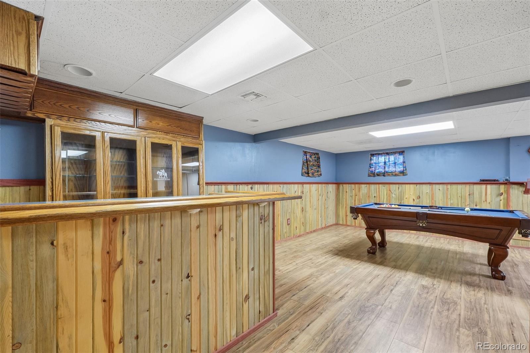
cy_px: 176
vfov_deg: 77.3
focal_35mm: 15
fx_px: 221
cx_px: 265
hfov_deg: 100.4
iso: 800
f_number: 8
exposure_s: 1/5
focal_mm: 10
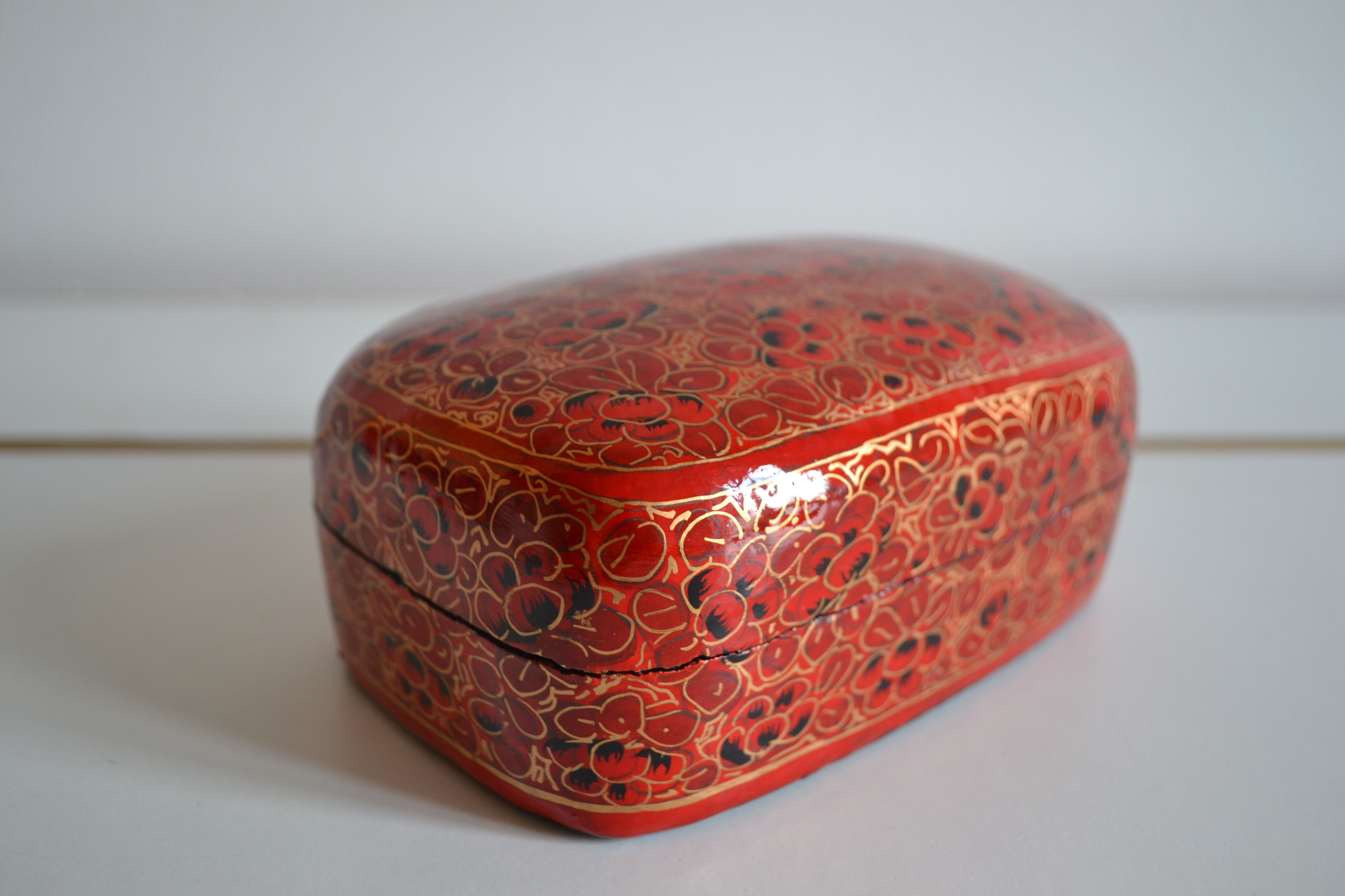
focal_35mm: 36
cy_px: 448
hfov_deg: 53.1
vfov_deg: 36.9
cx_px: 672
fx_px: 1345
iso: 400
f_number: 4
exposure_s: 1/25
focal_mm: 24
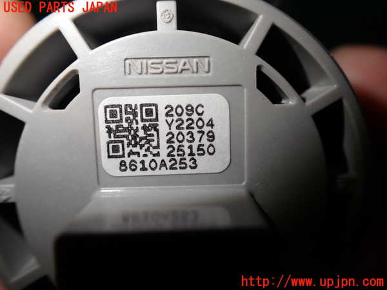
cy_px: 145
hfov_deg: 60.0
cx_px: 194
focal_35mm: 30
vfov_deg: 46.8
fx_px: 335
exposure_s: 1/125
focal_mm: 5.4
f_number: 2.3
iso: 100
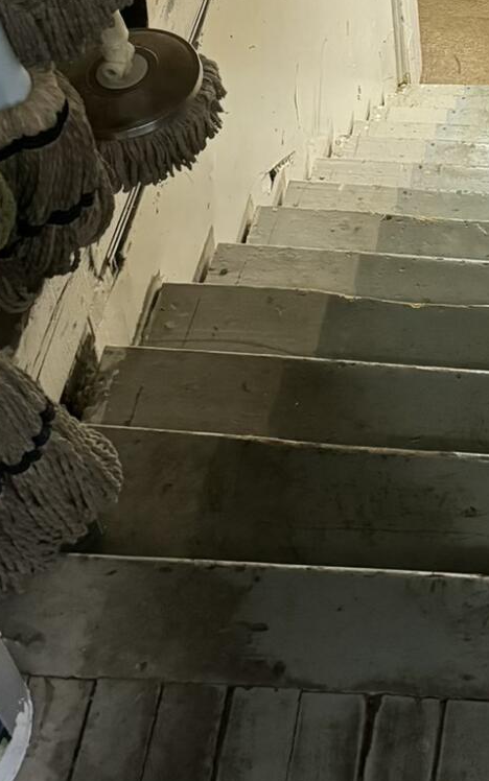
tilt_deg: -42.7
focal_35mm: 68
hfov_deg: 18.4
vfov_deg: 28.4
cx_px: 552
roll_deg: -1.1
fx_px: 1449
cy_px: 2
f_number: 1.78
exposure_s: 1/60
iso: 640
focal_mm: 6.86
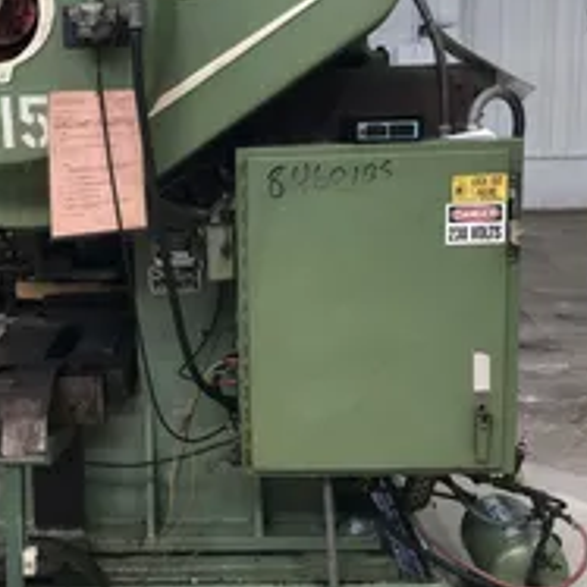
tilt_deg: -8.6
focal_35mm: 53
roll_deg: +1.0
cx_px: 179
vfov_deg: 32.2
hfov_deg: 31.8
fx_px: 1017
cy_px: 298
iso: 25
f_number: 1.8
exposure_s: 1/30
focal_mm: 4
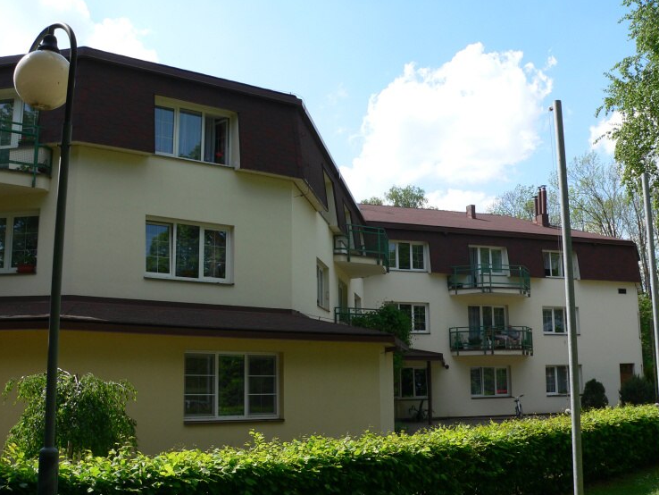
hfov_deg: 47.8
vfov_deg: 36.8
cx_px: 323
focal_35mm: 39
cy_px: 264
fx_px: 743
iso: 80
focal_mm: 6
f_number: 4
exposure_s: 1/400
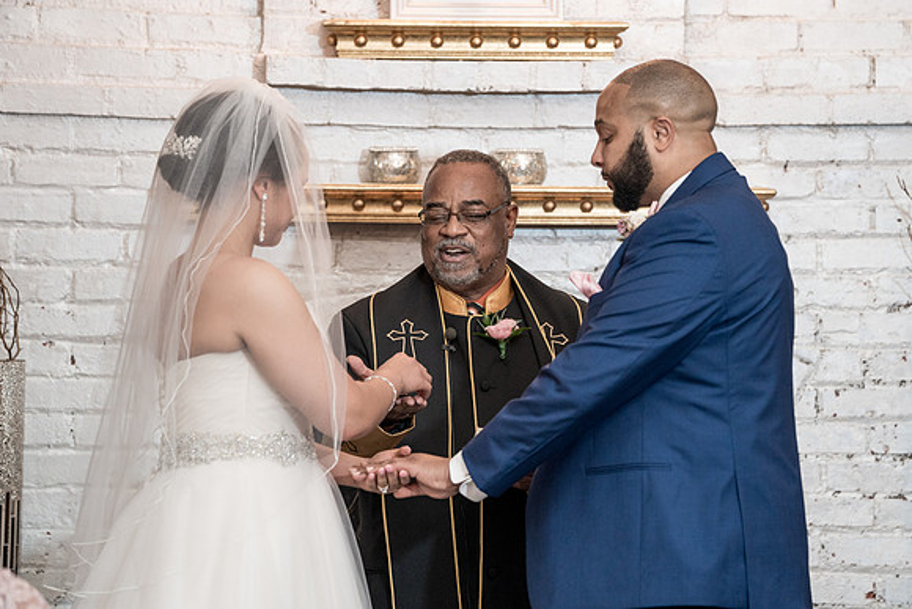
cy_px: 333
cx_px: 498
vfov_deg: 6.3
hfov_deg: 9.4
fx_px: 5538
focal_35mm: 219
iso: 2000
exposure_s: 1/100
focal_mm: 200
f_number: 4
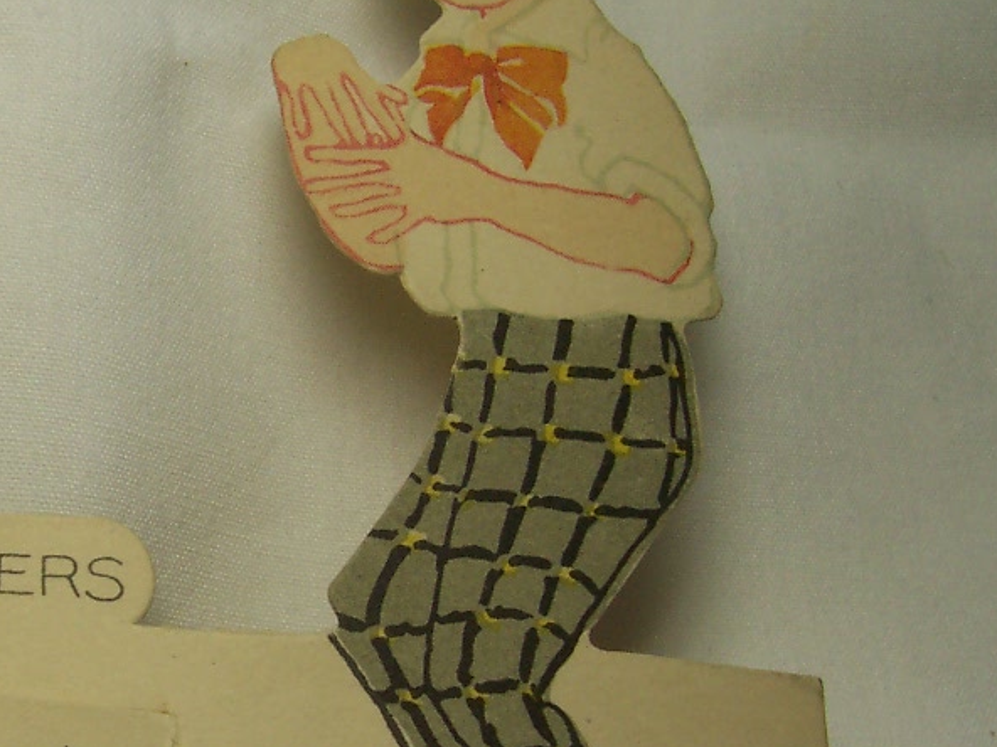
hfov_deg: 25.3
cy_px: 532
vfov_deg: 19.5
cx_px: 115
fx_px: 2160
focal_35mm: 75
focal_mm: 5.6
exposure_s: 1/180
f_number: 5.6
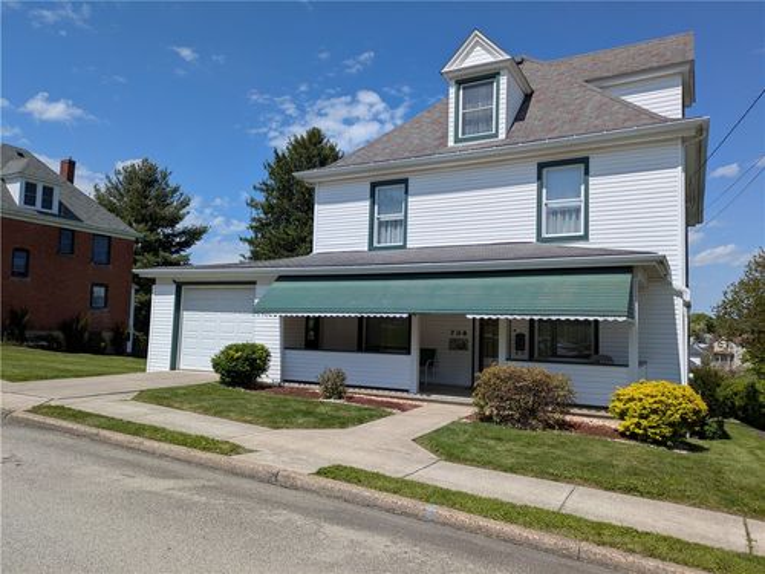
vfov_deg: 54.9
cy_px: 287
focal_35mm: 25
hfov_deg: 69.4
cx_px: 382
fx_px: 552
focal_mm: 5.43
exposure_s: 1/4444
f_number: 1.89
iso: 52
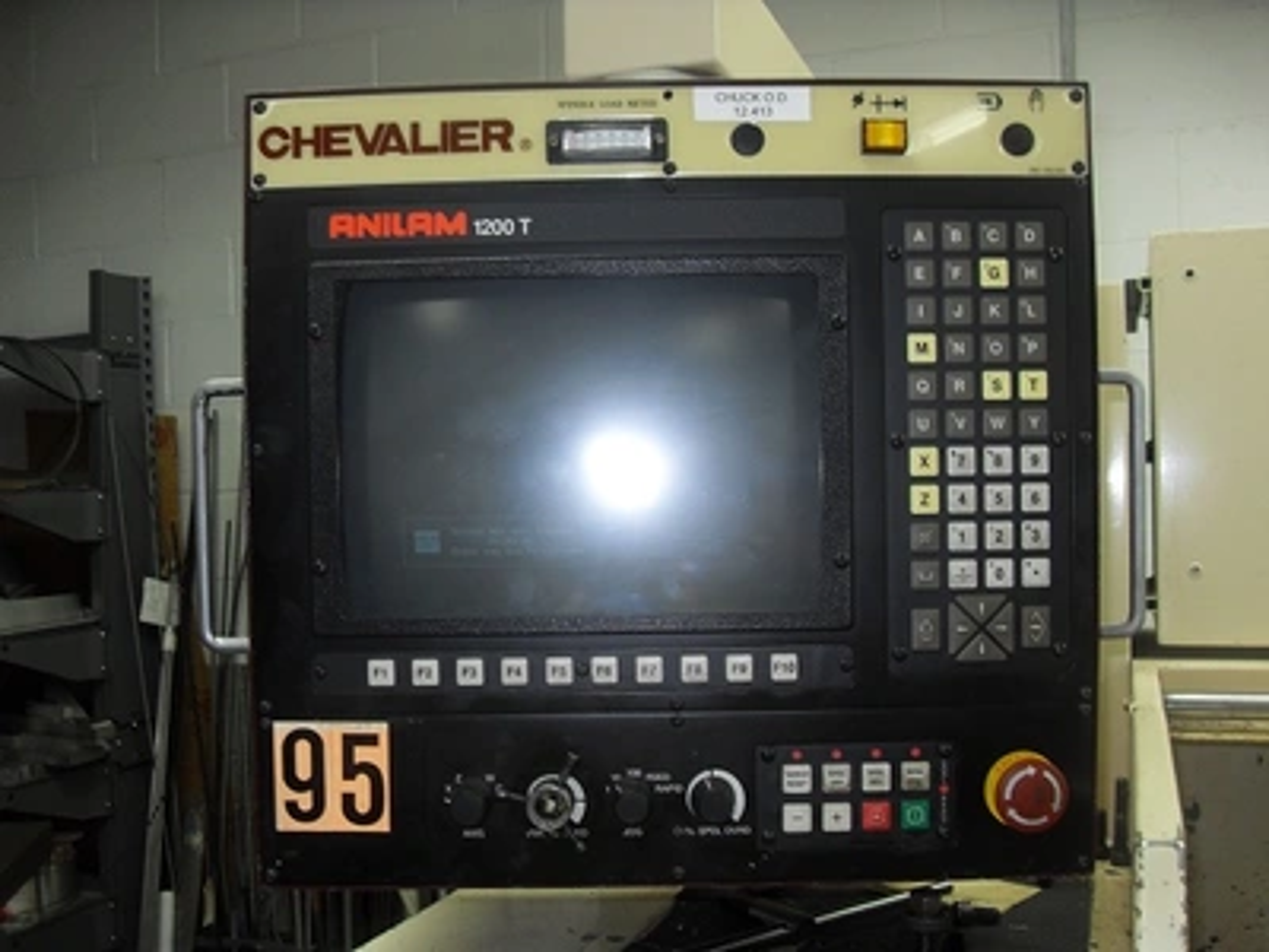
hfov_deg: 54.0
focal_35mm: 34
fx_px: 1246
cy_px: 476
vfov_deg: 41.8
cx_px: 634
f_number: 2.8
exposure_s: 1/45
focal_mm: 6.3
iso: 100
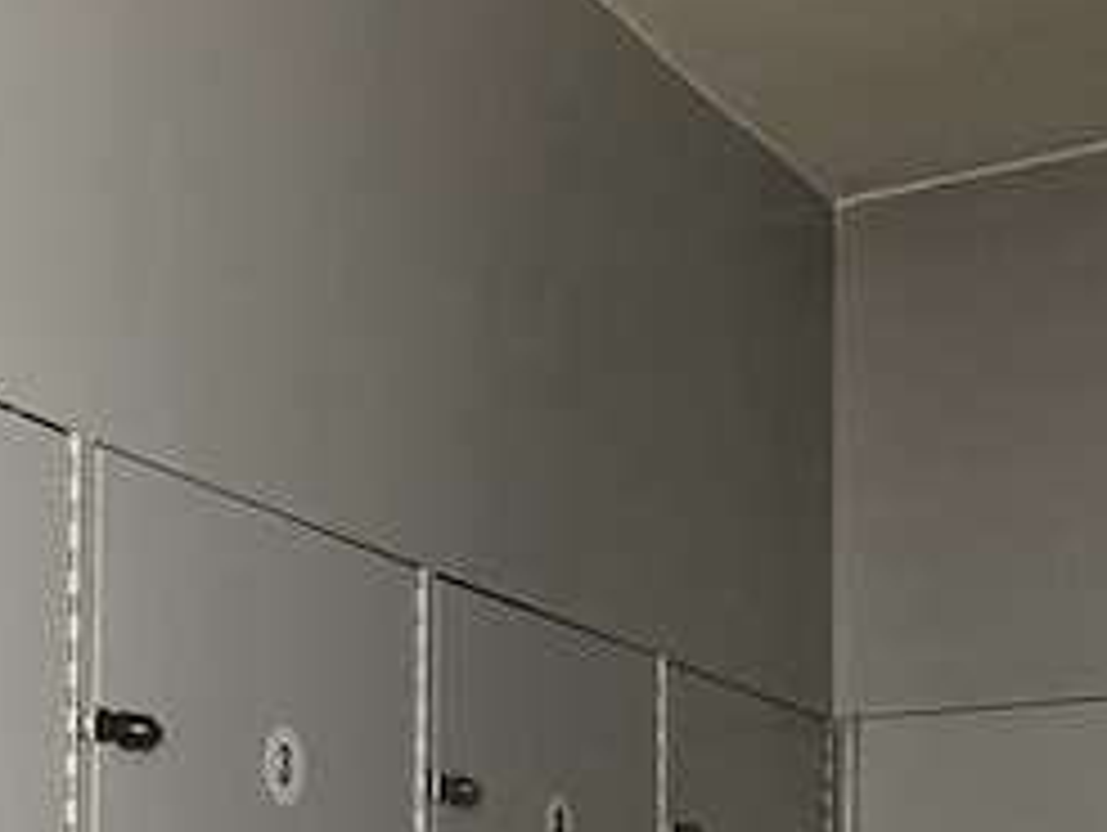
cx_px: -284
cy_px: 1120
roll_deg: -0.8
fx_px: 2433
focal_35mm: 76
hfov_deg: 23.1
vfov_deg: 18.0
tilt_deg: +0.7
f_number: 1.8
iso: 250
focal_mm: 4.25
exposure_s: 1/60
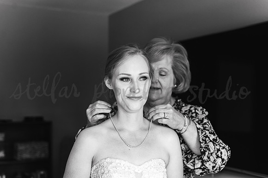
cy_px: 89
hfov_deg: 39.6
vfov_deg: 27.0
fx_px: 372
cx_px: 134
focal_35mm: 50
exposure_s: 1/160
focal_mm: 50
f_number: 3.2
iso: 500
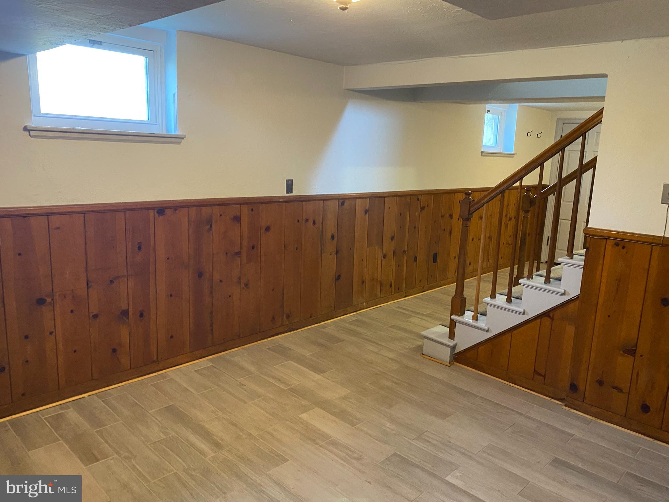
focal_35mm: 26
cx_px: 334
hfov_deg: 67.3
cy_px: 251
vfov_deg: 53.1
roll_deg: -2.8
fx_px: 502
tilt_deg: -11.5
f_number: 1.8
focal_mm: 4.25
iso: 400
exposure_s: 1/40
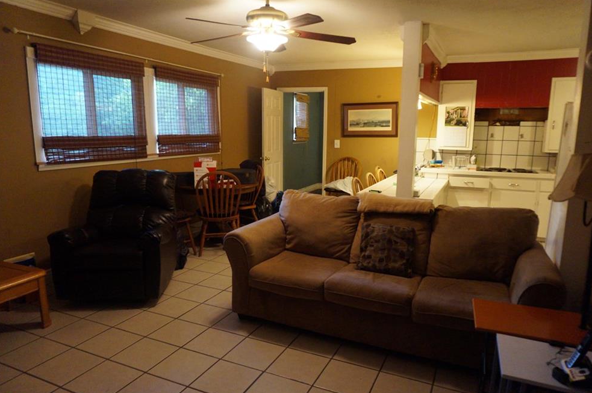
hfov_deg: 71.6
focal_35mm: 25
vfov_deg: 51.2
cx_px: 305
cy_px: 201
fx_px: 411
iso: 3200
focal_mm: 16
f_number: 3.5
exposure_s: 1/60
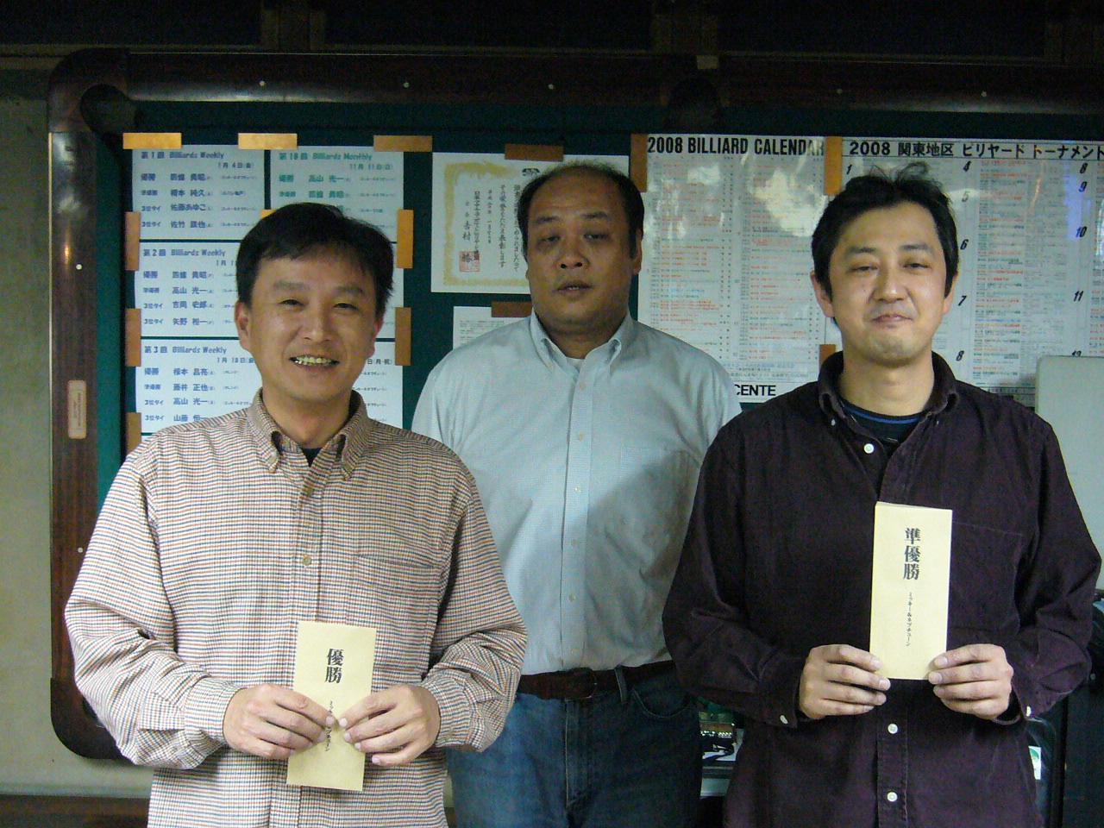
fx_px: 1563
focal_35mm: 49
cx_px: 552
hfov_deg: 38.9
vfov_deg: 29.7
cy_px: 414
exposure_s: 1/8
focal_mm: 6
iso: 400
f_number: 2.9
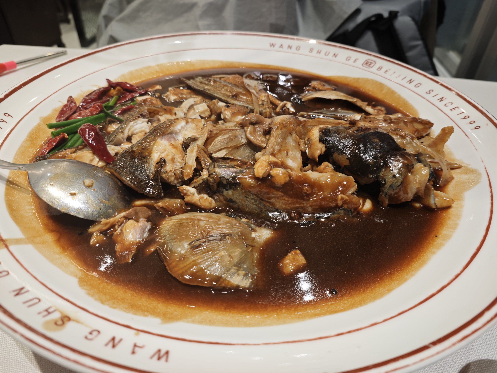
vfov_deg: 58.9
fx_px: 330
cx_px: 248
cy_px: 186
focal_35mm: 23
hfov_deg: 73.9
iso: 250
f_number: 1.6
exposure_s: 1/50
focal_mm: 6.55
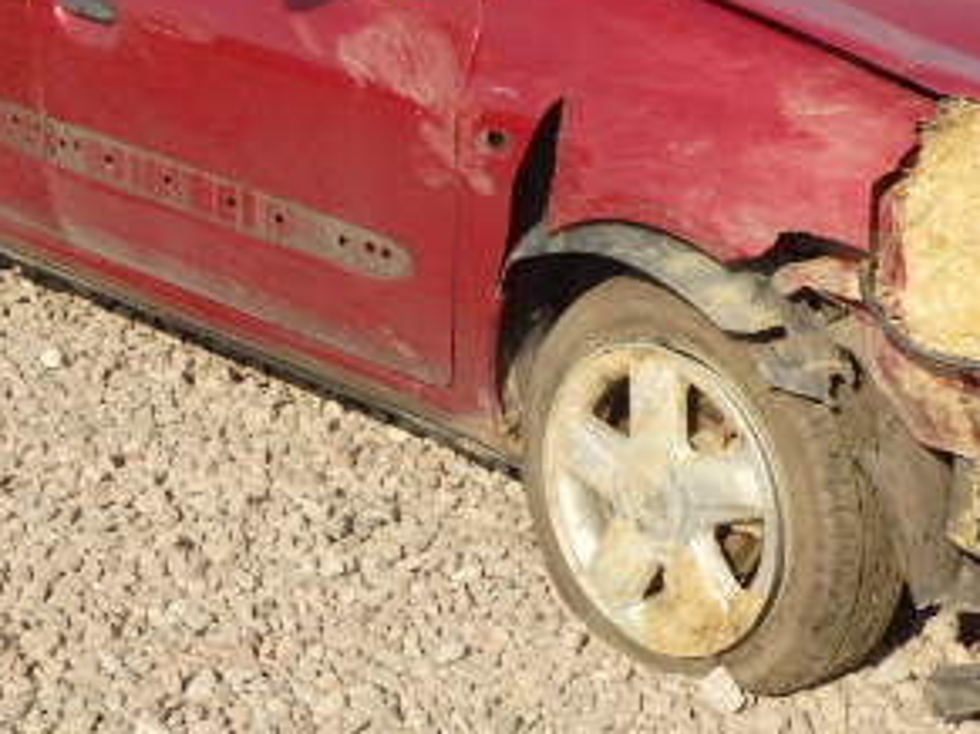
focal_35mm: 88
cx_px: 667
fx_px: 2490
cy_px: 276
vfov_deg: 16.7
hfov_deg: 22.2
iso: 125
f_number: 4.7
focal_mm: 7.3
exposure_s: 1/640
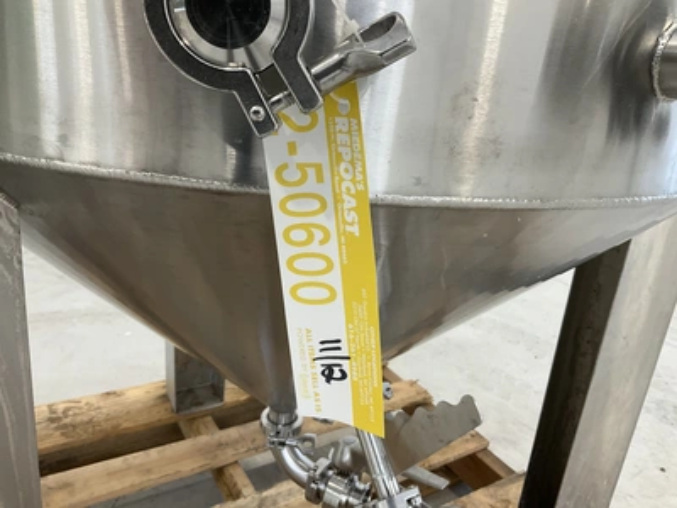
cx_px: 338
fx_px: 567
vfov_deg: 48.2
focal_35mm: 29
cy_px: 254
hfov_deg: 61.7
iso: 64
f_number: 1.8
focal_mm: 3
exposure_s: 1/115
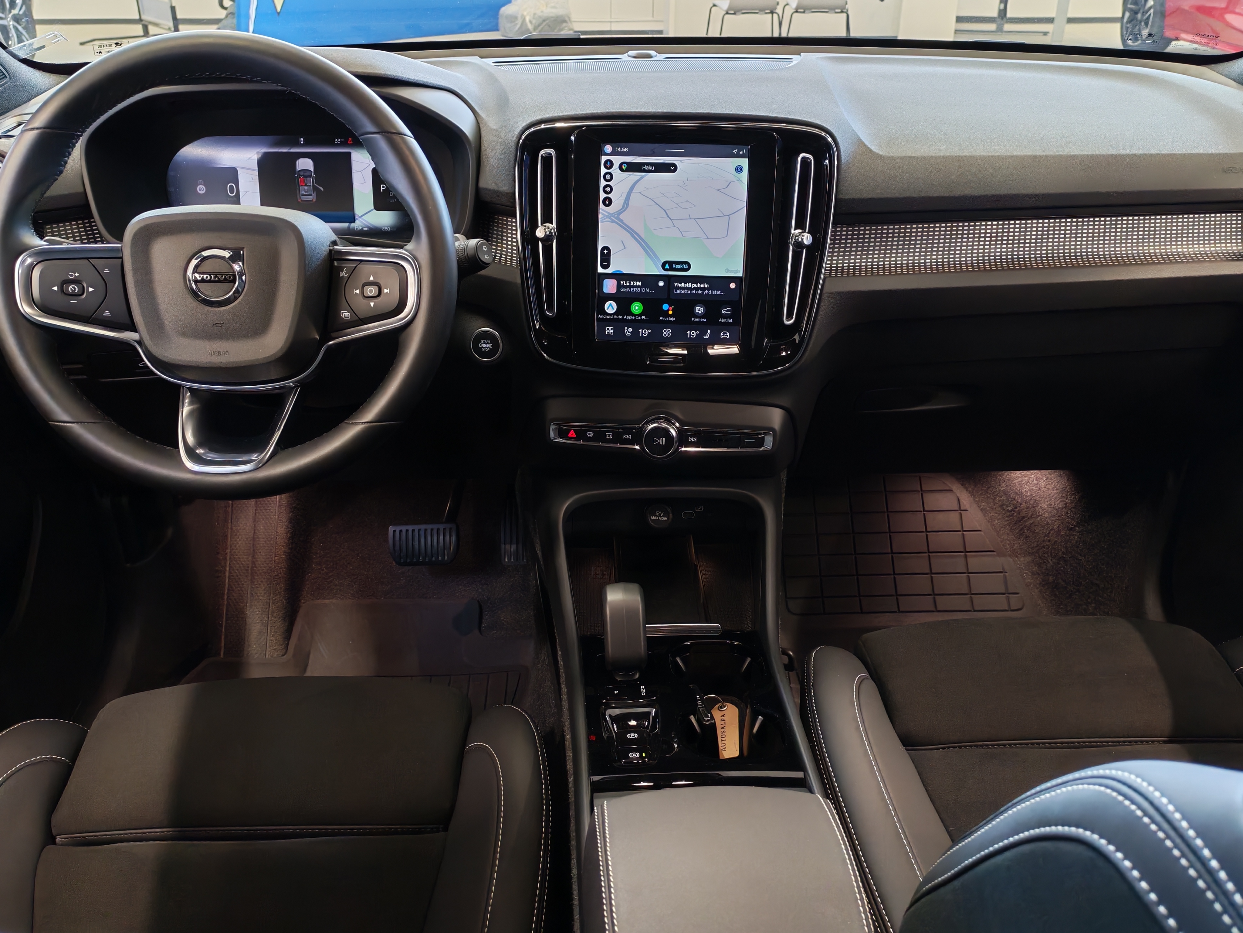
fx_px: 1113
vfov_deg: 45.4
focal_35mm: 31
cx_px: 622
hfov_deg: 58.4
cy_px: 466
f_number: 1.9
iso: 800
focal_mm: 6.12
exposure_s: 1/50
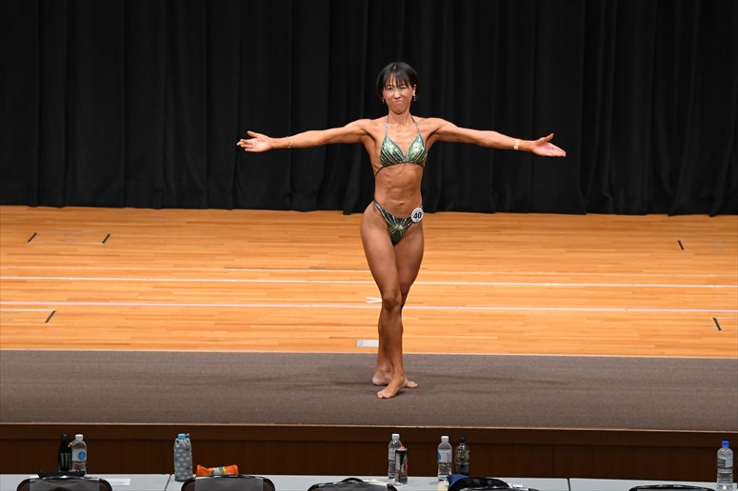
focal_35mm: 183
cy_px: 246
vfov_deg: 7.5
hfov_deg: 11.2
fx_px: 3750
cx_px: 369
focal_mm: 122
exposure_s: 1/400
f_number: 5.6
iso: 4000
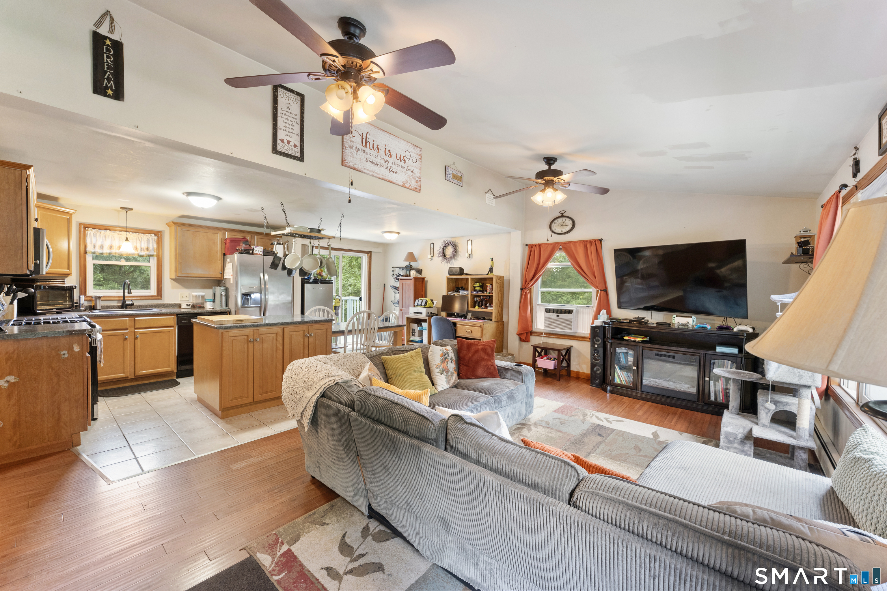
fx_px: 345
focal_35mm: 14
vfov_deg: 81.2
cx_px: 444
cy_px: 296
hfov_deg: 104.3
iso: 800
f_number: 8
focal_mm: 14
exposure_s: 1/4
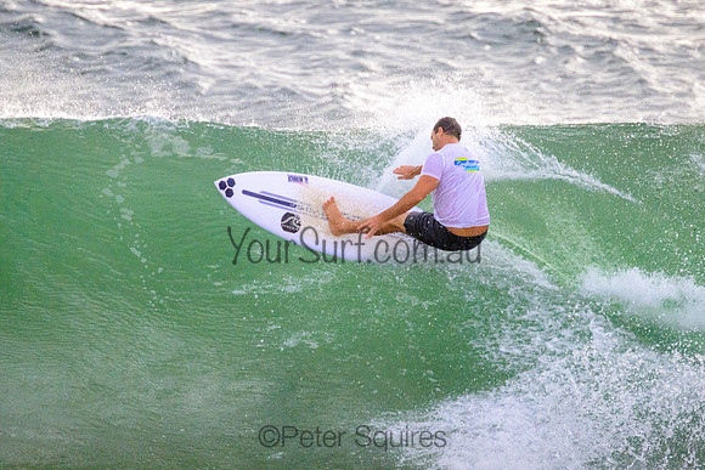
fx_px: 20034
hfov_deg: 2.0
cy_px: 170
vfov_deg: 1.3
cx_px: 365
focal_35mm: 1023
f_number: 11
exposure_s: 1/2000
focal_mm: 800
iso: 2000
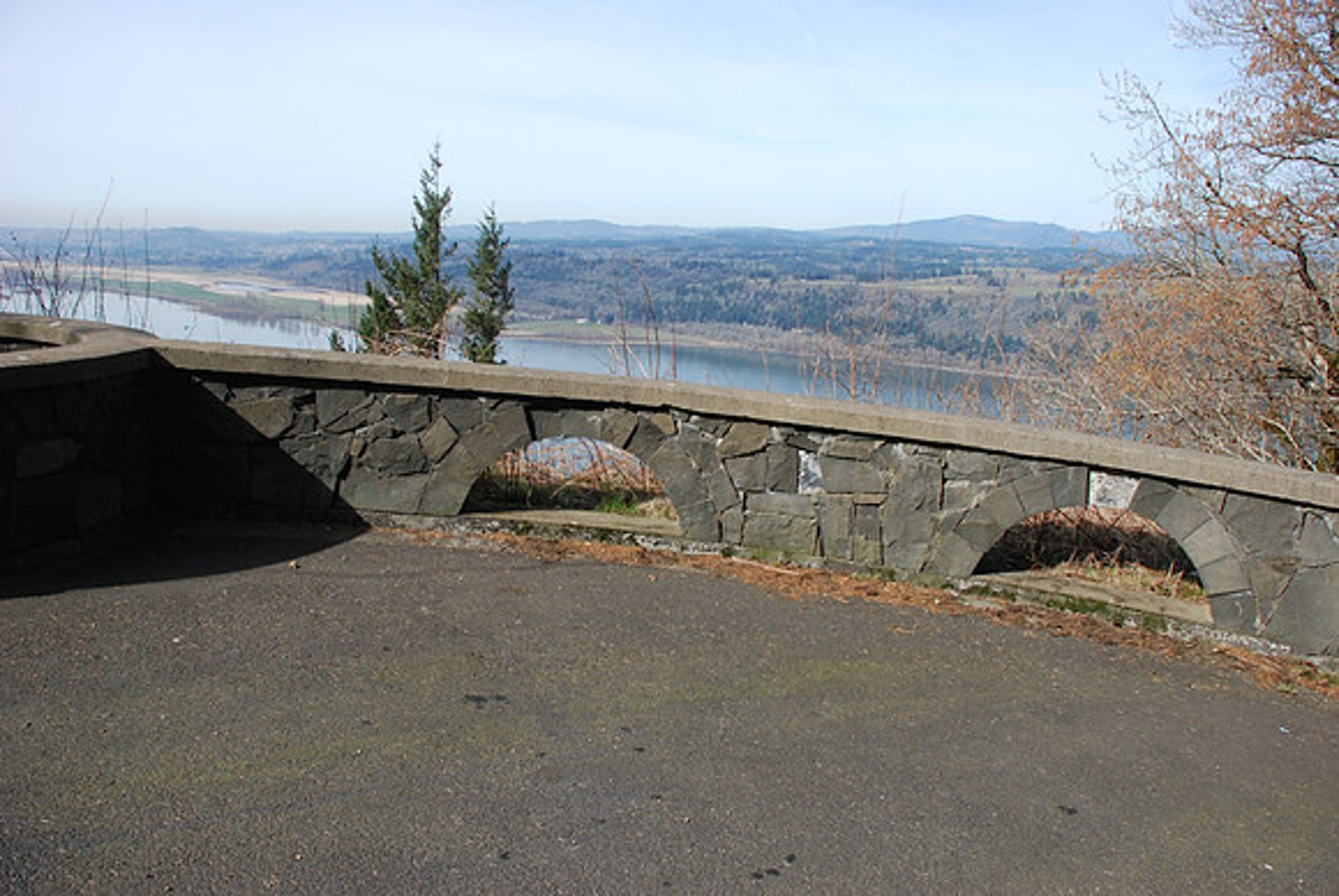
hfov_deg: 67.3
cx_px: 670
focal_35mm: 27
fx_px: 1005
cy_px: 448
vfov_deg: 48.0
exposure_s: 1/500
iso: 200
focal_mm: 18
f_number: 5
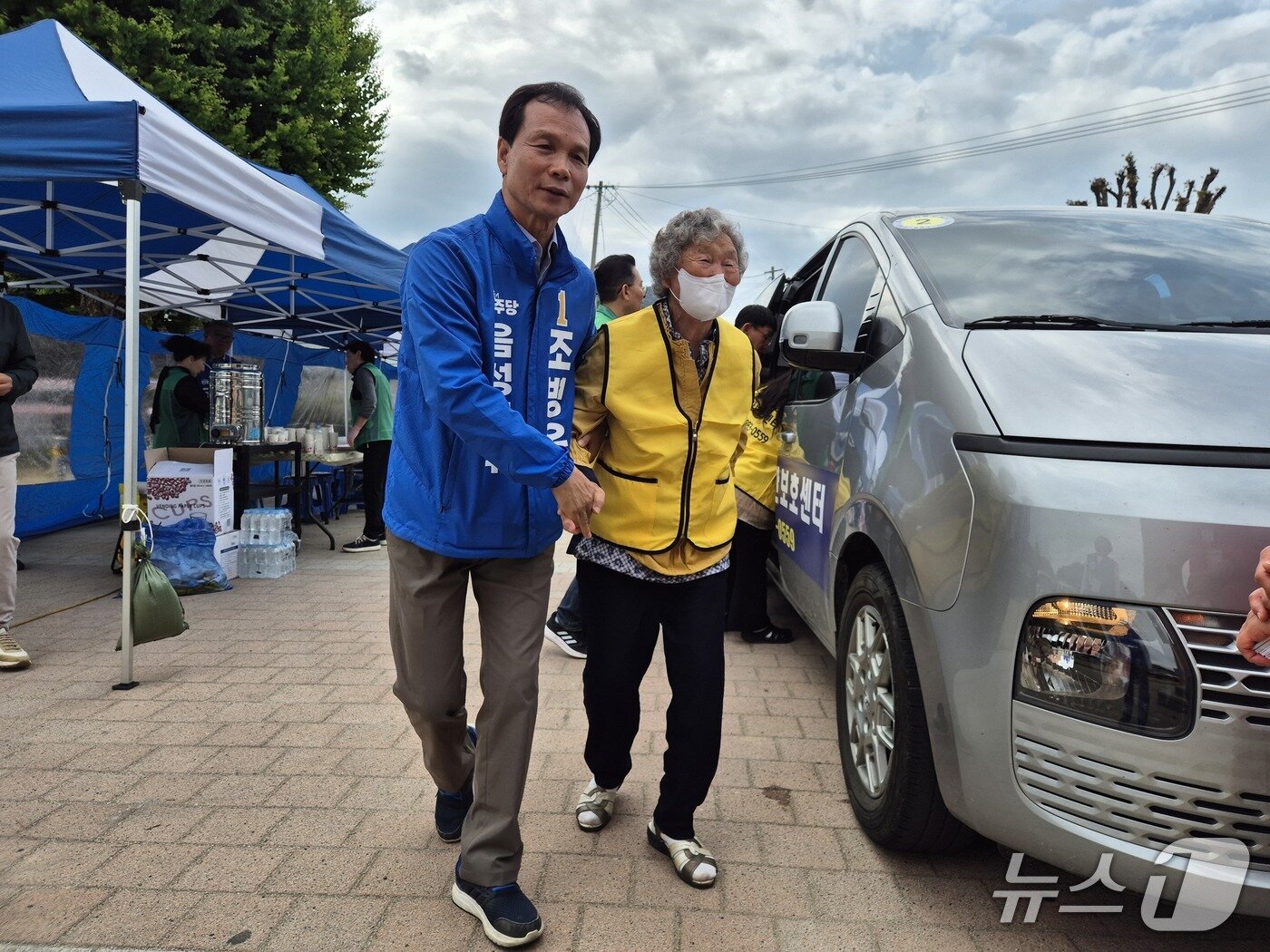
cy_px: 476
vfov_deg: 58.9
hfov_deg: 73.9
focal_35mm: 23
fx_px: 844
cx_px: 635
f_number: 1.8
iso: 25
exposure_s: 1/1908
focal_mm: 5.4
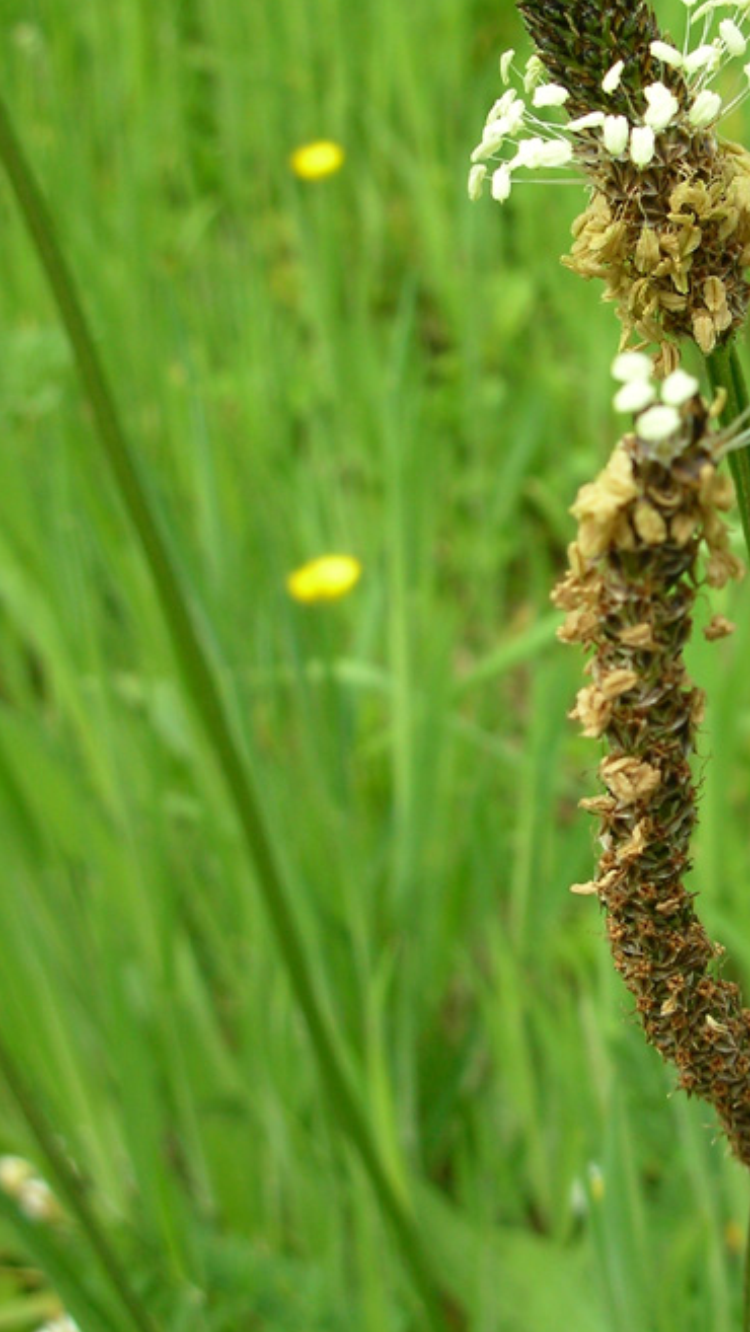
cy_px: 647
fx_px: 2049
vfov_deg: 36.0
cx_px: 624
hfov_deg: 20.5
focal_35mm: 58
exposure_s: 1/208
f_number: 3
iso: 50
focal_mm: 5.8
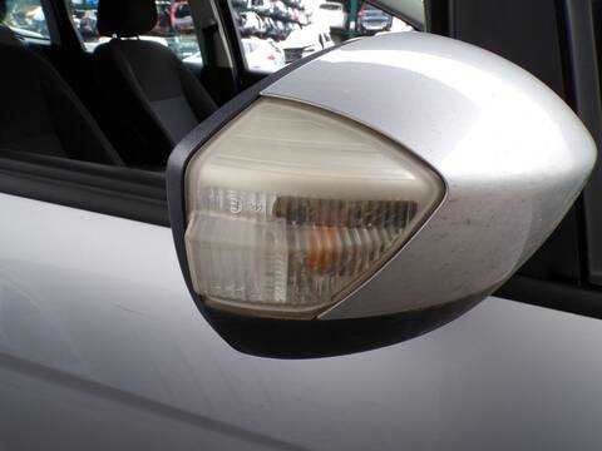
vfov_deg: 56.8
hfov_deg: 71.6
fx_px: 417
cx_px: 301
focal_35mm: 24
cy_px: 226
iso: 100
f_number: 4.4
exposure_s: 1/60
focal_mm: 4.3
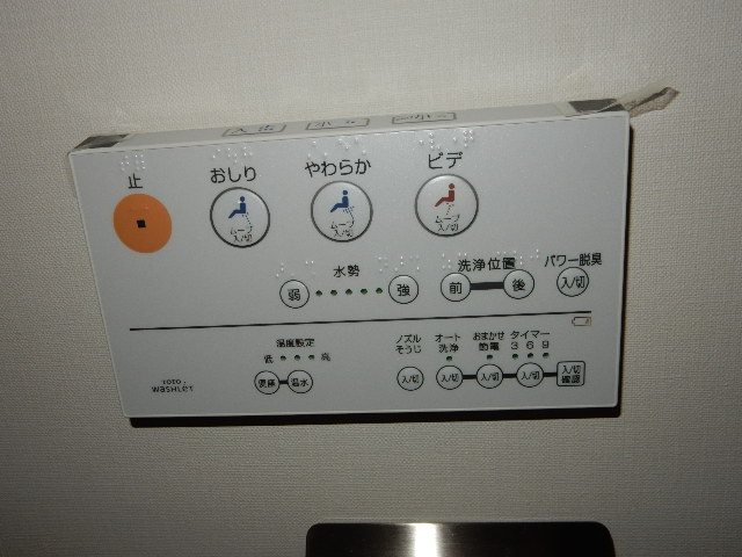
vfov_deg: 46.8
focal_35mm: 30
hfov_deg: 60.0
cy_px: 278
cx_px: 371
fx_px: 643
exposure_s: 1/320
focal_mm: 5.4
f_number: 4
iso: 200
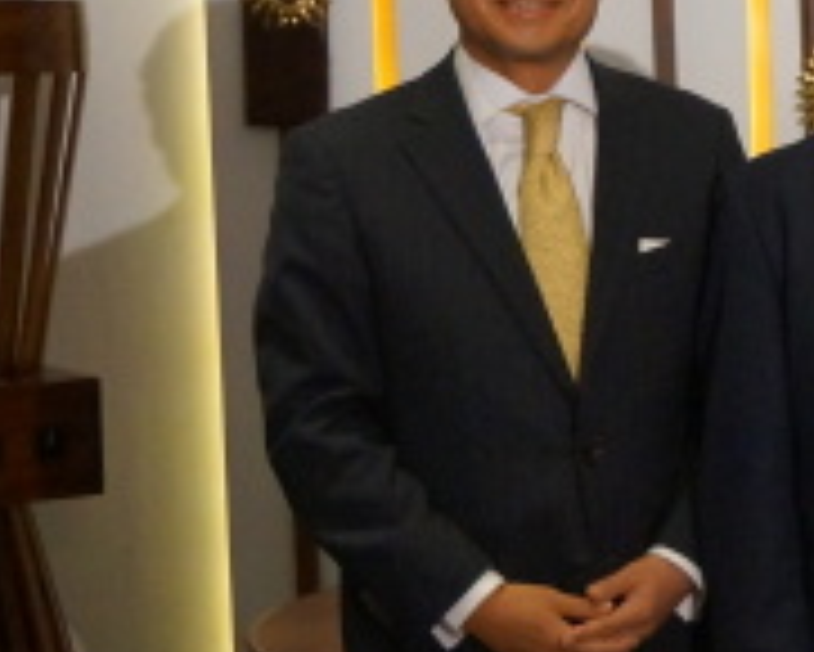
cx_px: 1412
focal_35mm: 121
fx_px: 2917
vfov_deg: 12.8
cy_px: 317
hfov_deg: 14.2
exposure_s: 1/125
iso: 3200
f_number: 4.5
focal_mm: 24
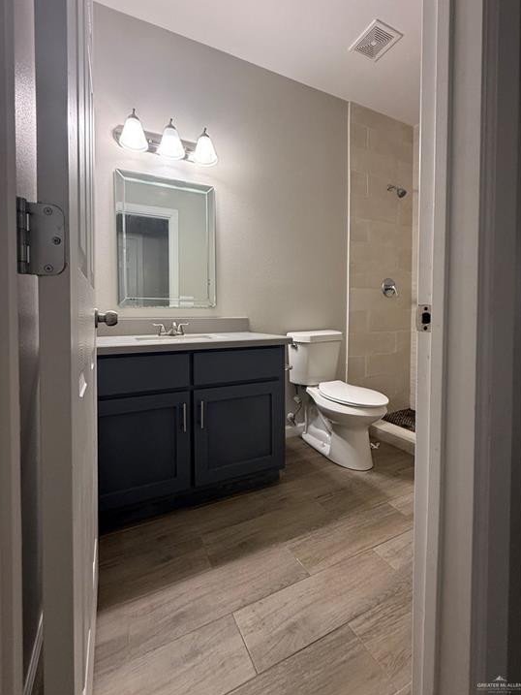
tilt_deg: -1.3
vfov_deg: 98.0
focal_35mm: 15
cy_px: 325
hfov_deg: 81.7
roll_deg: -0.6
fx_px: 301
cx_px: 248
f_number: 2.2
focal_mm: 2.22
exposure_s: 1/60
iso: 200
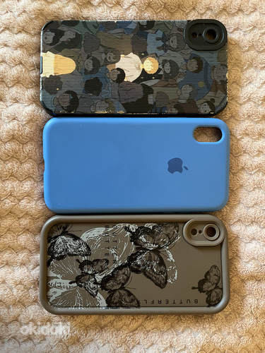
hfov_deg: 53.1
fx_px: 265
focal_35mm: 26
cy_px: 176
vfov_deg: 67.3
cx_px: 132
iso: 500
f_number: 1.6
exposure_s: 1/55
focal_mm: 5.1
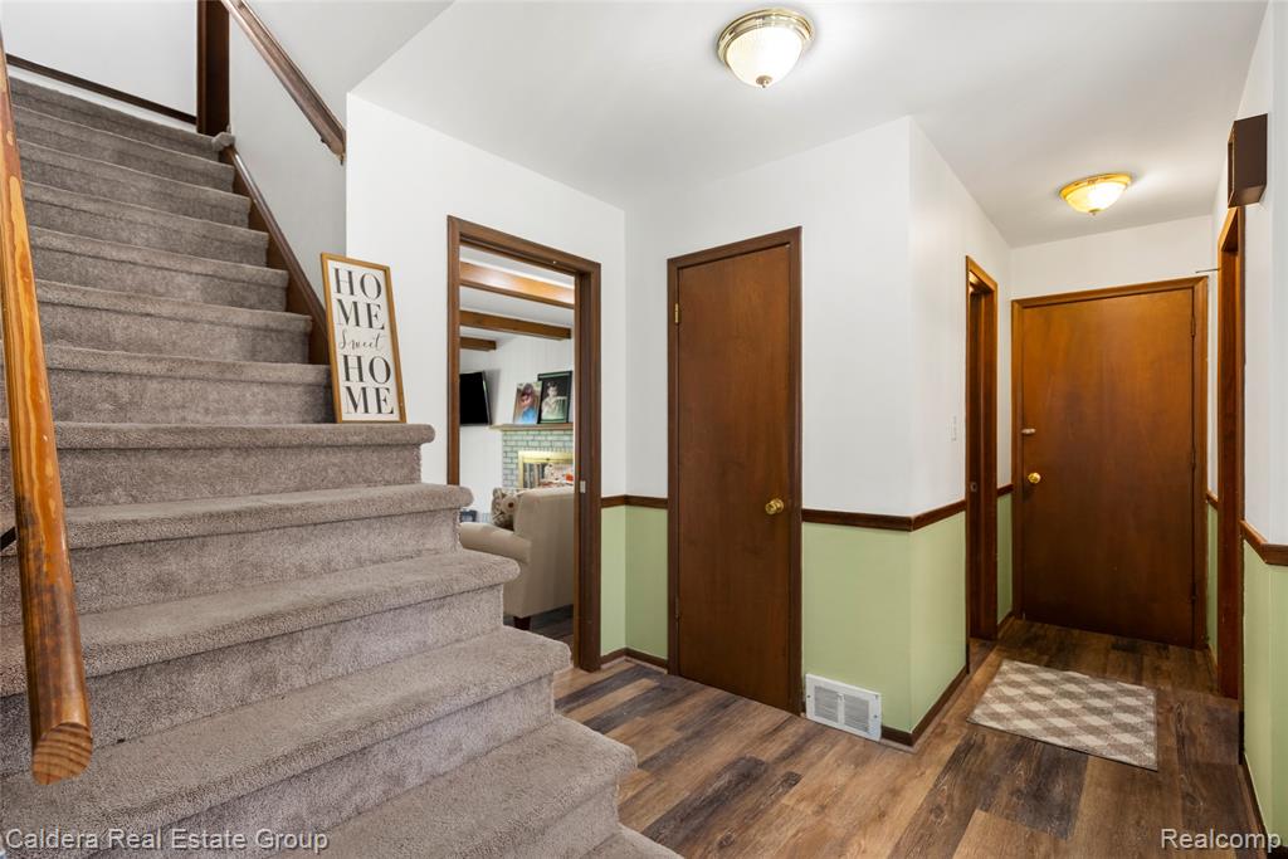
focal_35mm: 16
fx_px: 572
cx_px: 644
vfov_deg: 73.8
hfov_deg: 96.7
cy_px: 430
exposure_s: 1/4
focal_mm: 16
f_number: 4
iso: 100
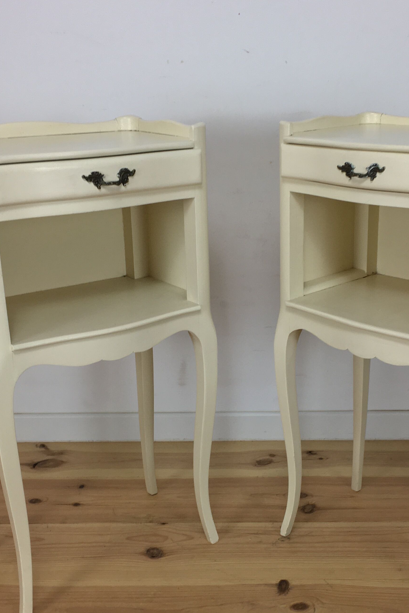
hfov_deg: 28.6
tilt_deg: -20.9
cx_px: 243
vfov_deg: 41.8
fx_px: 801
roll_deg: +1.0
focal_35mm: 47
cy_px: 362
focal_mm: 4.15
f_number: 2.2
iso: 32
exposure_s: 1/33
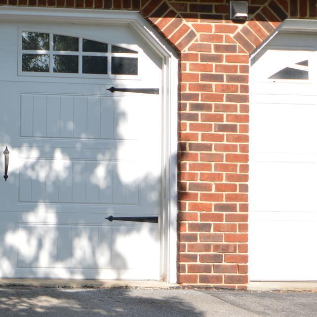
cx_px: -125
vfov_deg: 17.4
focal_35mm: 100
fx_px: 1036
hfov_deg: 16.2
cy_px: 109
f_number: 6.3
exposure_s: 1/160
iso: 100
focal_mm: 24
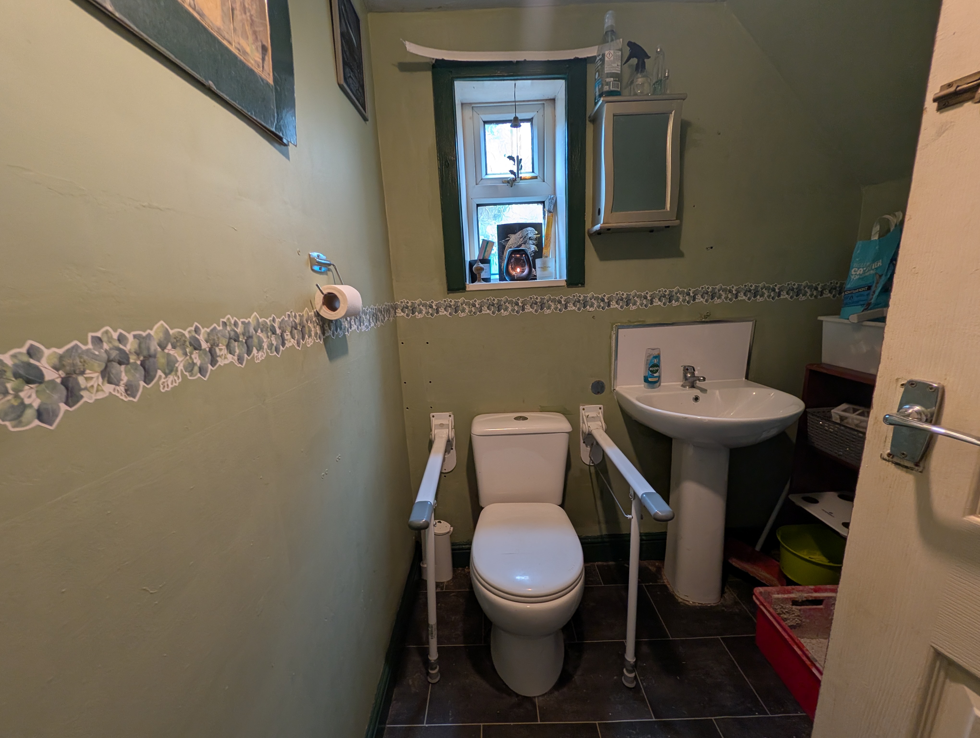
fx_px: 340
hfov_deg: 110.5
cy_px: 369
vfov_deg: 94.6
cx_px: 490
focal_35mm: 12
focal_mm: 2.02
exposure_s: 1/55.3
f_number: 1.7
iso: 107
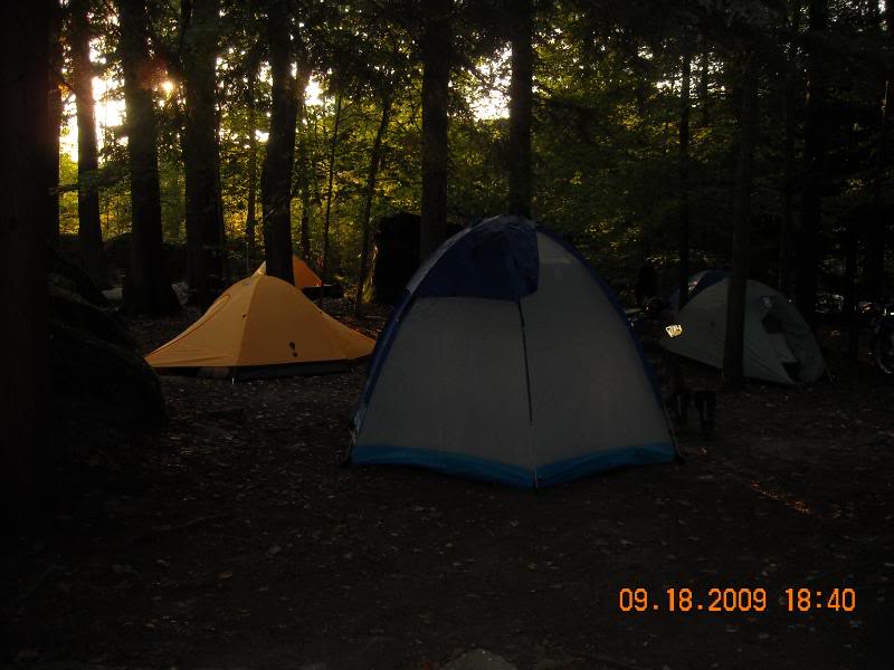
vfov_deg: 40.7
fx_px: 904
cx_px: 447
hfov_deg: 52.6
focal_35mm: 35
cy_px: 335
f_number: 2.8
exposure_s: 1/60
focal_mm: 5.7
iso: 100
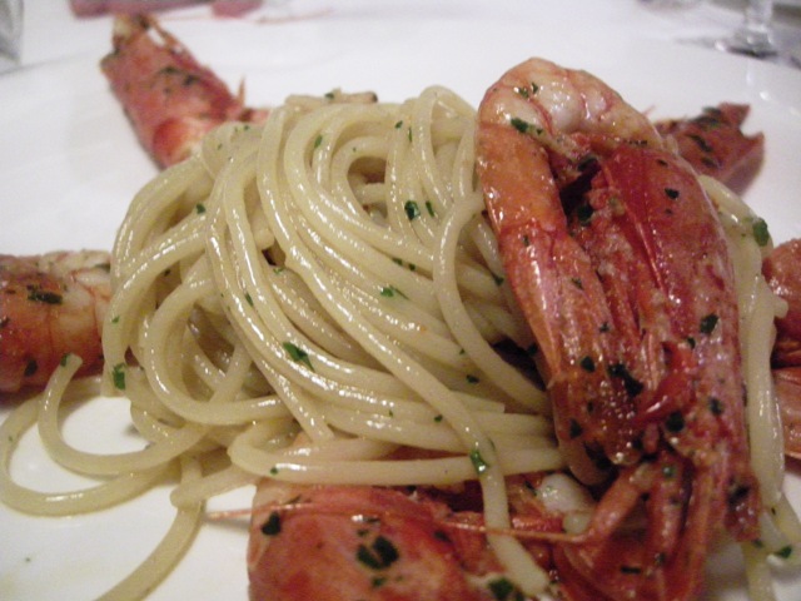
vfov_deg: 39.7
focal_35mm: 36
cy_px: 300
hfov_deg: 51.4
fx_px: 833
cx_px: 400
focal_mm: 7.5
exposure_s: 1/30
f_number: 2.7
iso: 1600
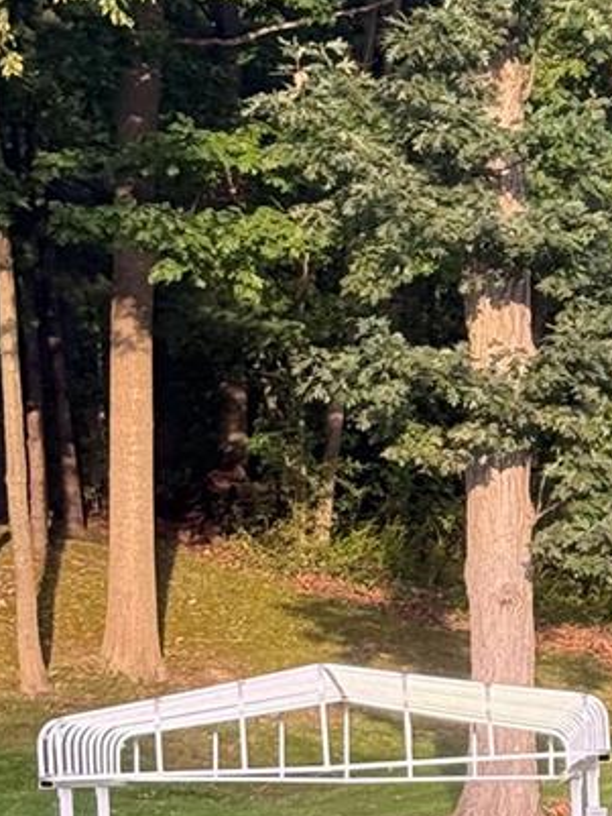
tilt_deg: +1.0
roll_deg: +3.7
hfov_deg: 7.9
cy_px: 924
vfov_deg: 10.6
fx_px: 4335
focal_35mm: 184
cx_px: 1031
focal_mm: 6.76
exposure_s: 1/254
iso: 80
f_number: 1.78
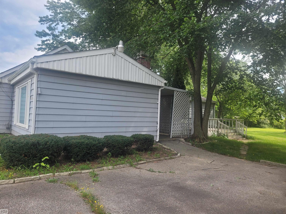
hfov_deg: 67.3
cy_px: 107
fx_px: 215
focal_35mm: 26
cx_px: 143
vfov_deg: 53.1
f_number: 1.8
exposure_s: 1/934
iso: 40
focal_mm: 5.4
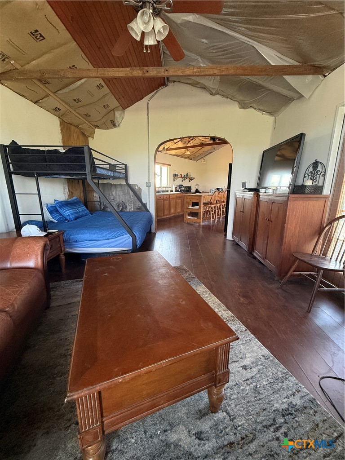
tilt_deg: -12.5
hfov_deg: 85.7
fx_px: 186
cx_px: 172
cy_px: 230
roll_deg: -0.3
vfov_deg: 102.1
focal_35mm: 14
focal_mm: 2.22
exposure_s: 1/60
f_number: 2.2
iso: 400
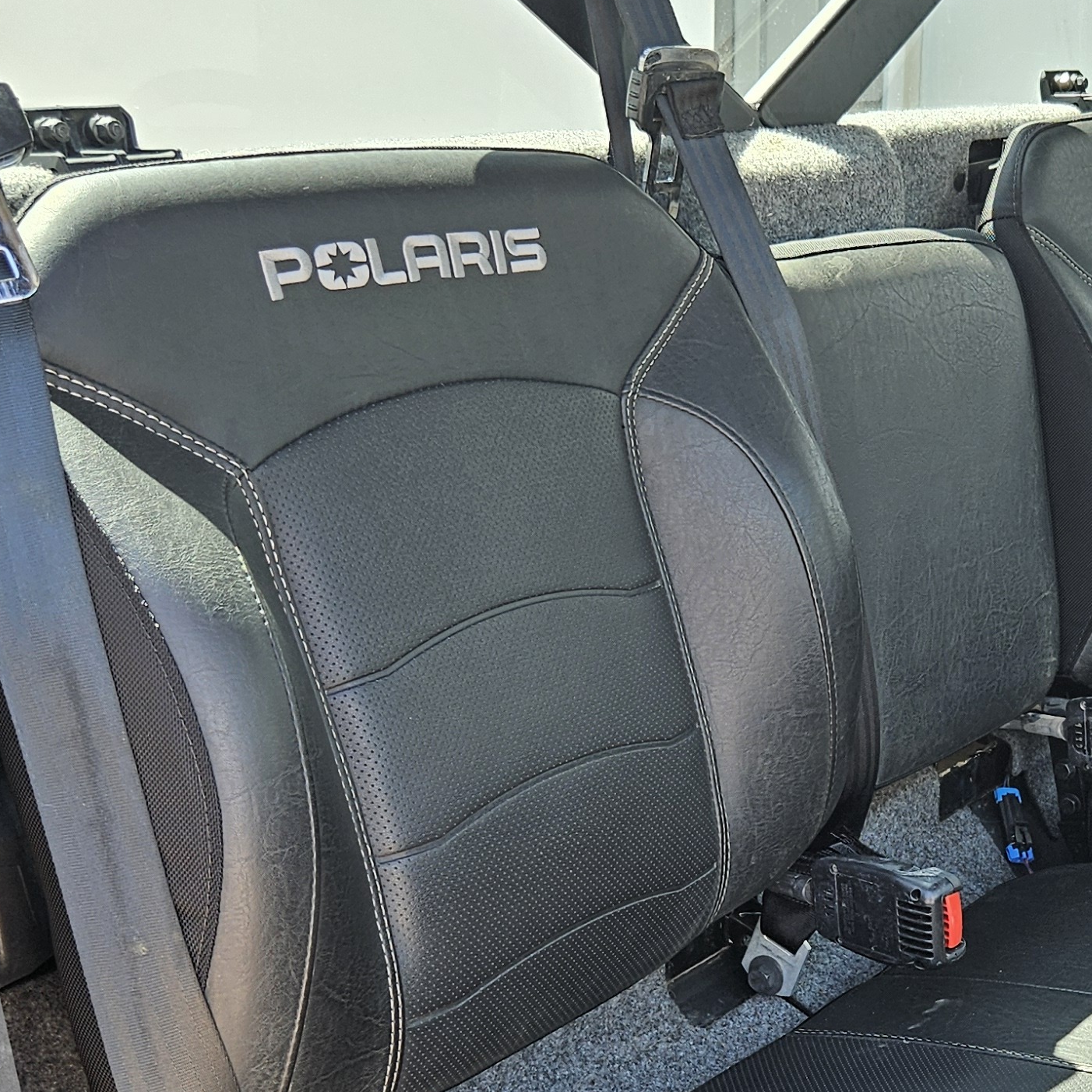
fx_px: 2070
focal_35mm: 58
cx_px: 923
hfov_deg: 28.7
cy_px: 833
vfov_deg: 29.1
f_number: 1.8
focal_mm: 5.4
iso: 25
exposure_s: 1/147
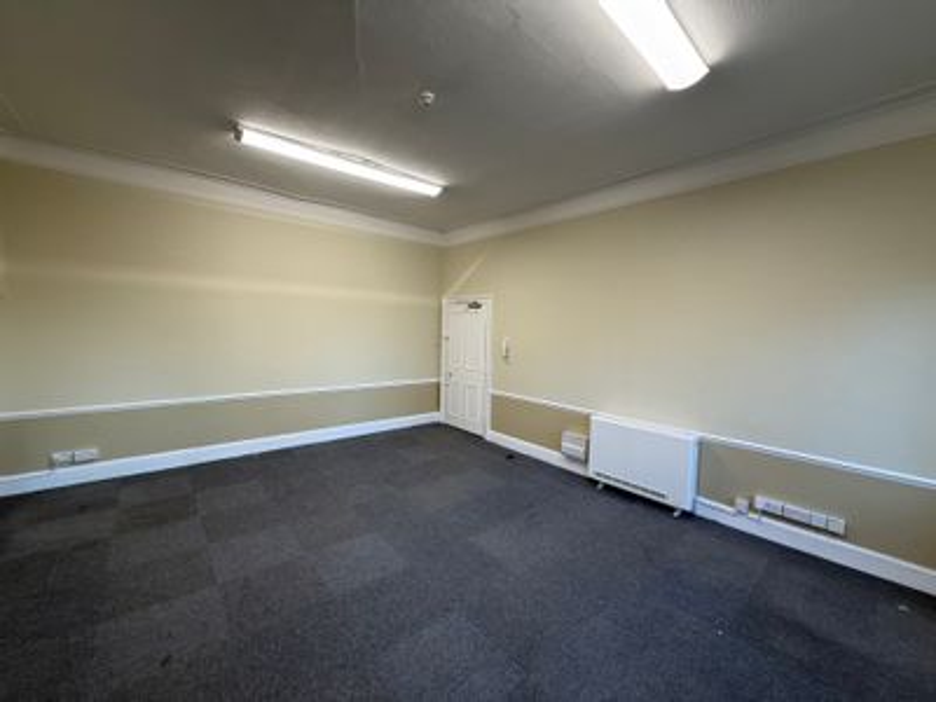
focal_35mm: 14
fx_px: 379
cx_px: 468
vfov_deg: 85.7
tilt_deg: -3.5
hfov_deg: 102.1
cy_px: 351
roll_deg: -1.0
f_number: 2.2
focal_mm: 2.22
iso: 125
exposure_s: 1/100
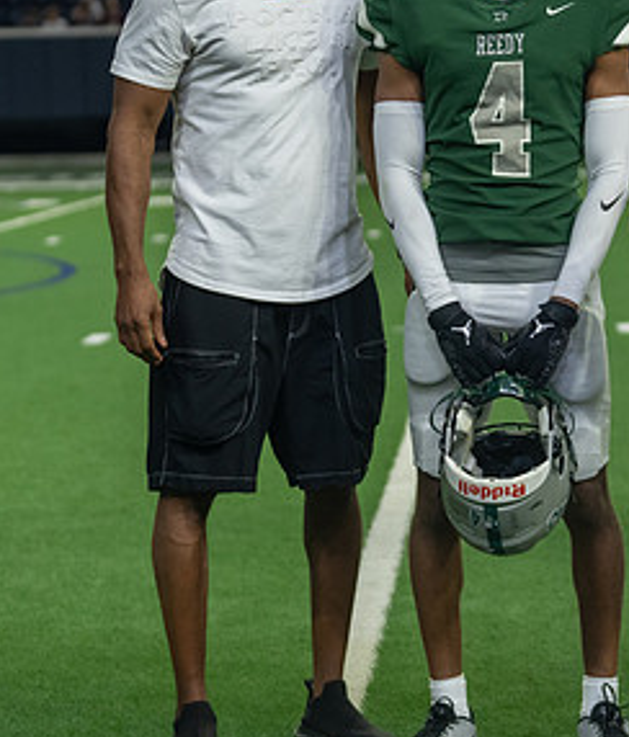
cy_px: 255
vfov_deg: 11.5
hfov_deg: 9.8
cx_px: 520
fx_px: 3673
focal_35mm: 164
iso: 1250
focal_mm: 70
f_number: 2.8
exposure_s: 1/320
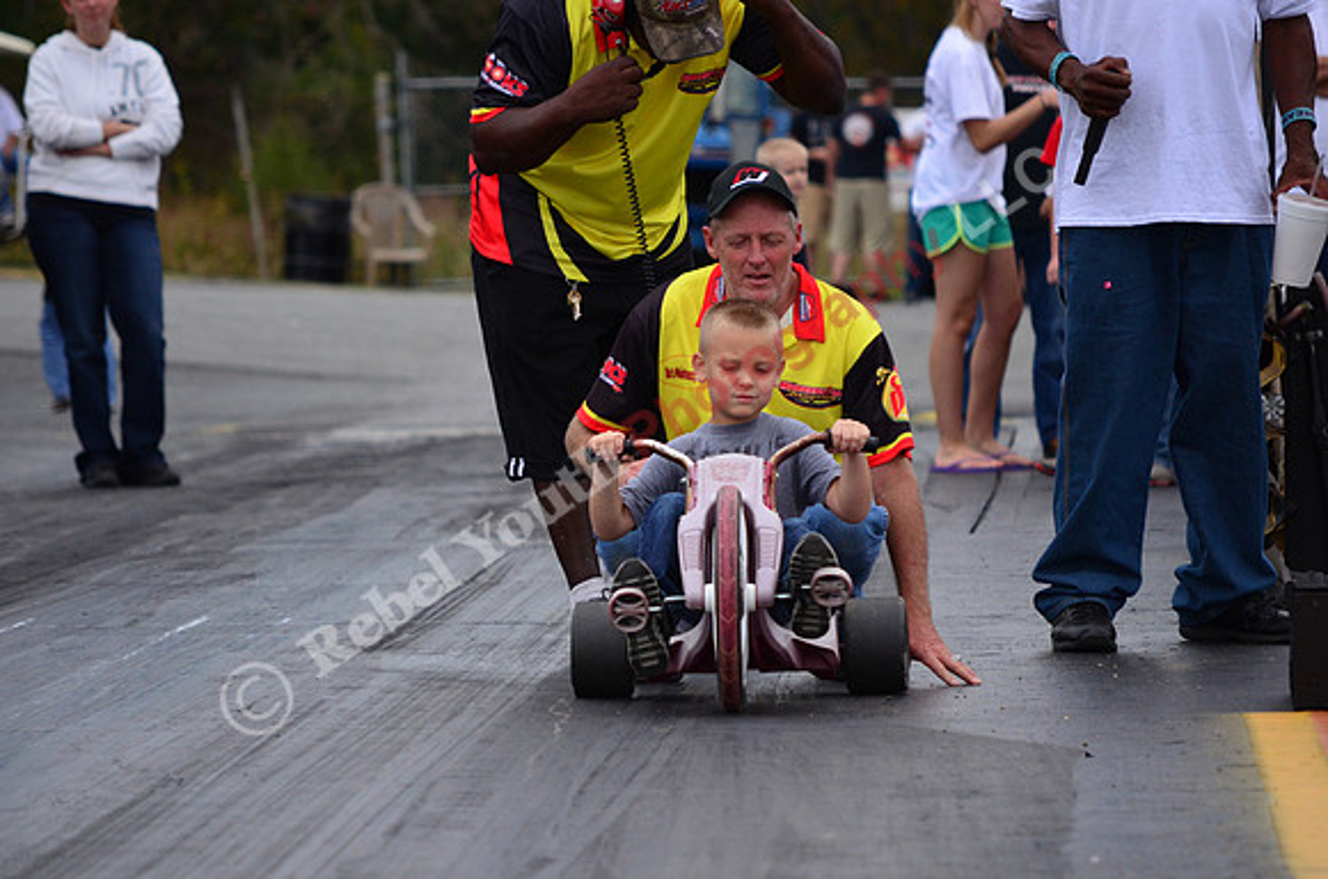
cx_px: 664
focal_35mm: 300
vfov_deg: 4.6
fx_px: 11042
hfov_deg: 6.9
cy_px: 440
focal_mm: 200
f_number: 5.6
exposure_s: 1/2000
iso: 1000
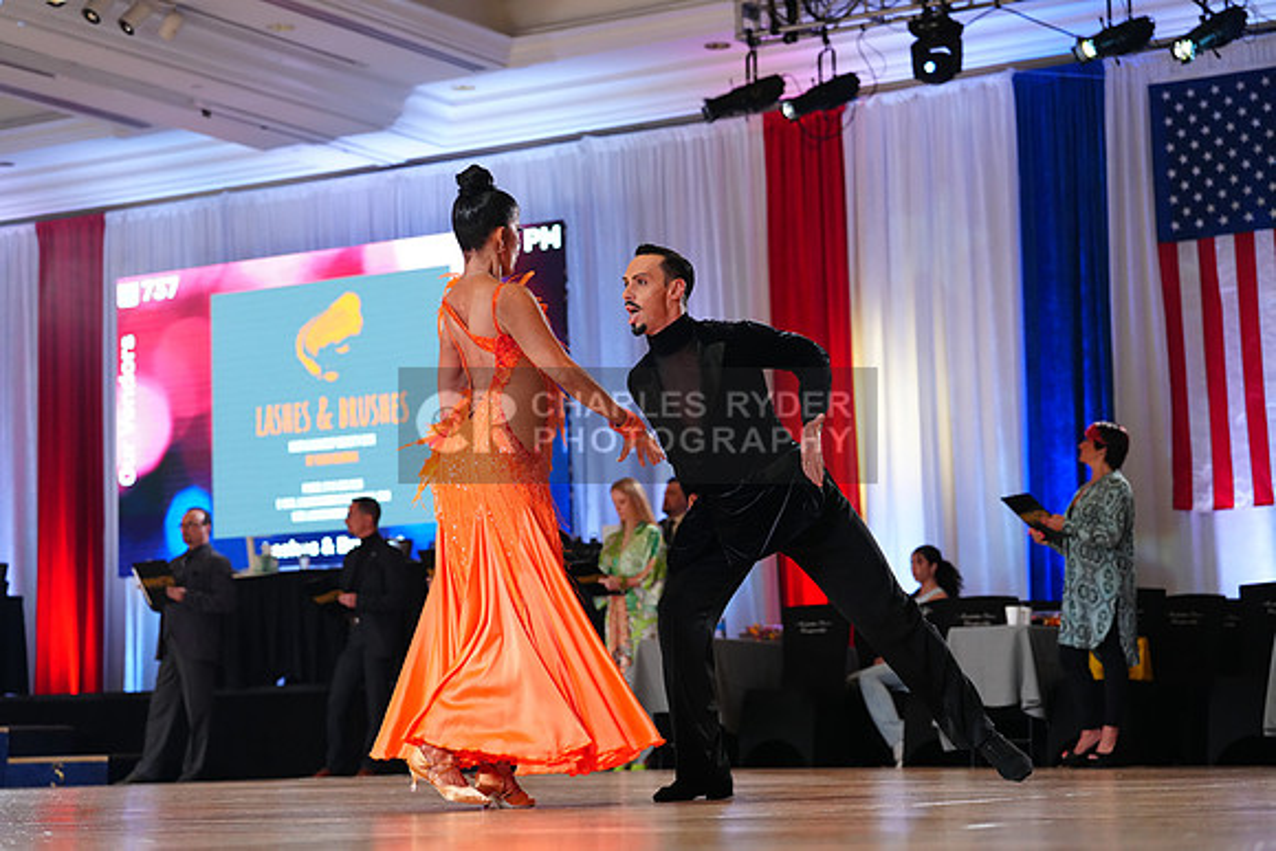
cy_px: 426
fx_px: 2730
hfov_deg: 26.3
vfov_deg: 17.7
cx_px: 638
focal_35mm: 77
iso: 3200
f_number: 3.2
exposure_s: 1/640
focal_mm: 77
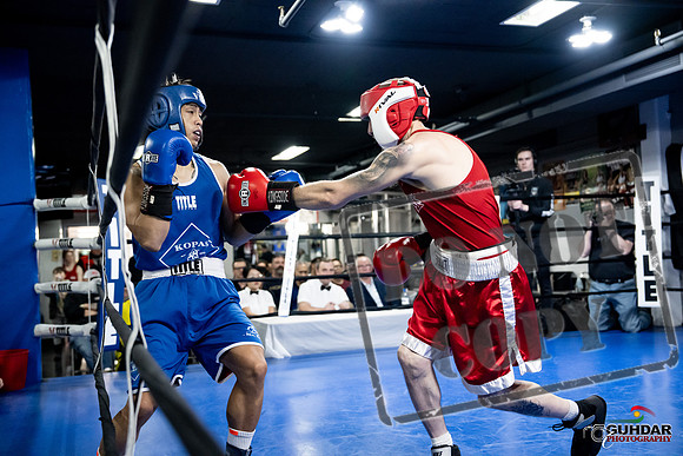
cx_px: 342
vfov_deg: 33.4
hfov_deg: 48.4
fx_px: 759
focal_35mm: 40
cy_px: 228
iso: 8000
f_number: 2.8
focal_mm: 40
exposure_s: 1/1000
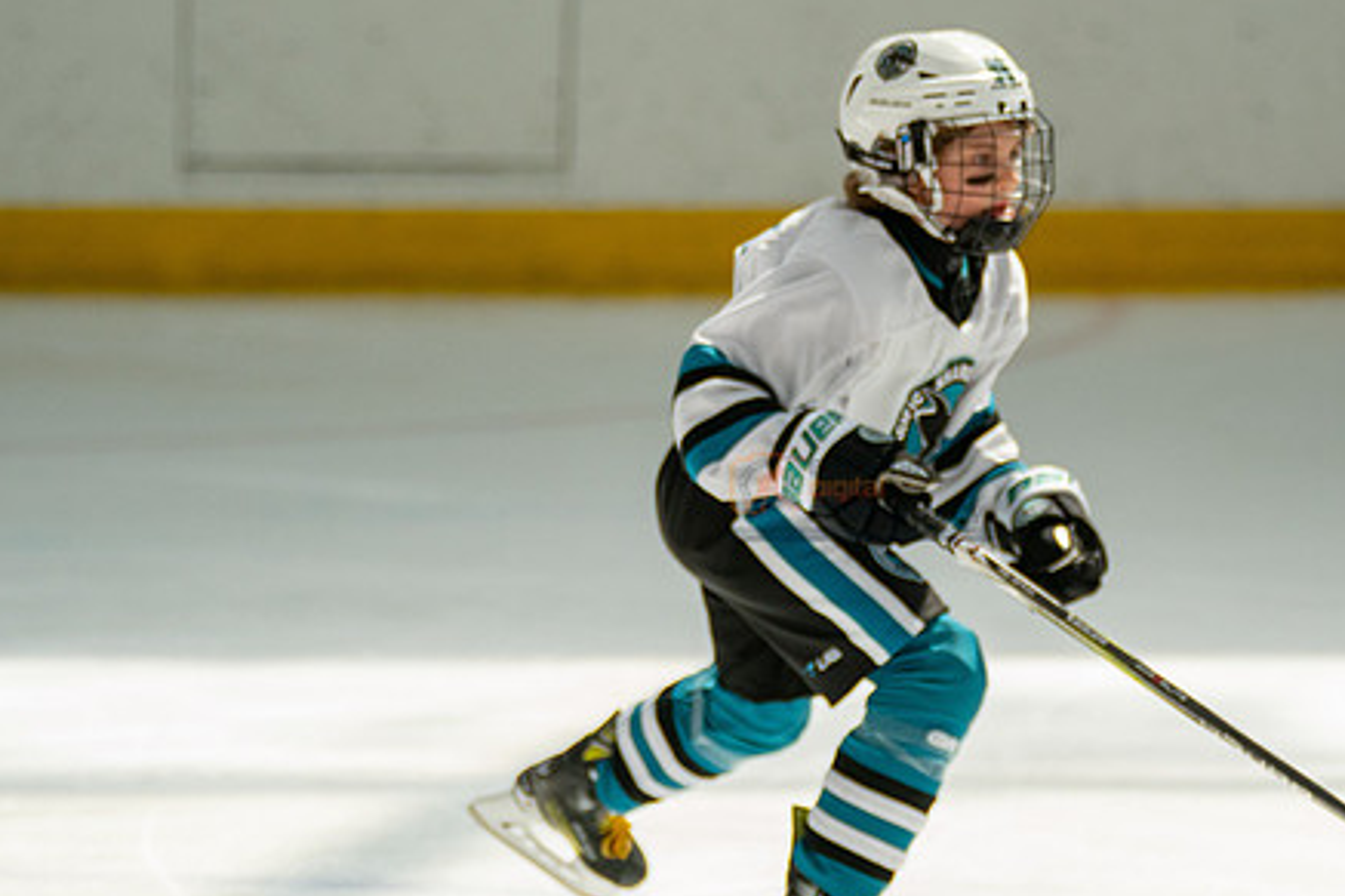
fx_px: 13594
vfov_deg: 3.8
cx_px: 782
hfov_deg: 5.7
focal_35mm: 364
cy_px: 505
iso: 1600
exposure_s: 1/5000
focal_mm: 197
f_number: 3.2
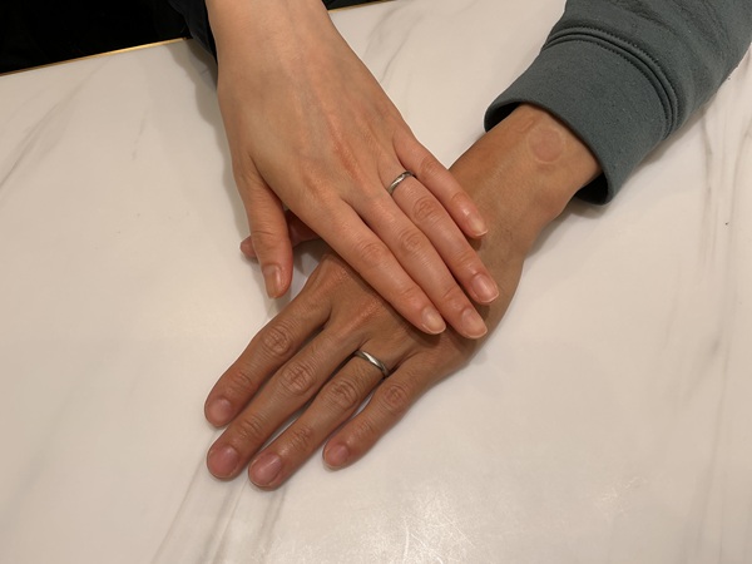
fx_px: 630
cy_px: 282
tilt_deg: -61.2
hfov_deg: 61.7
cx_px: 376
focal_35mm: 29
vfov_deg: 48.2
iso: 20
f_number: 1.8
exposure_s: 1/221
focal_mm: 3
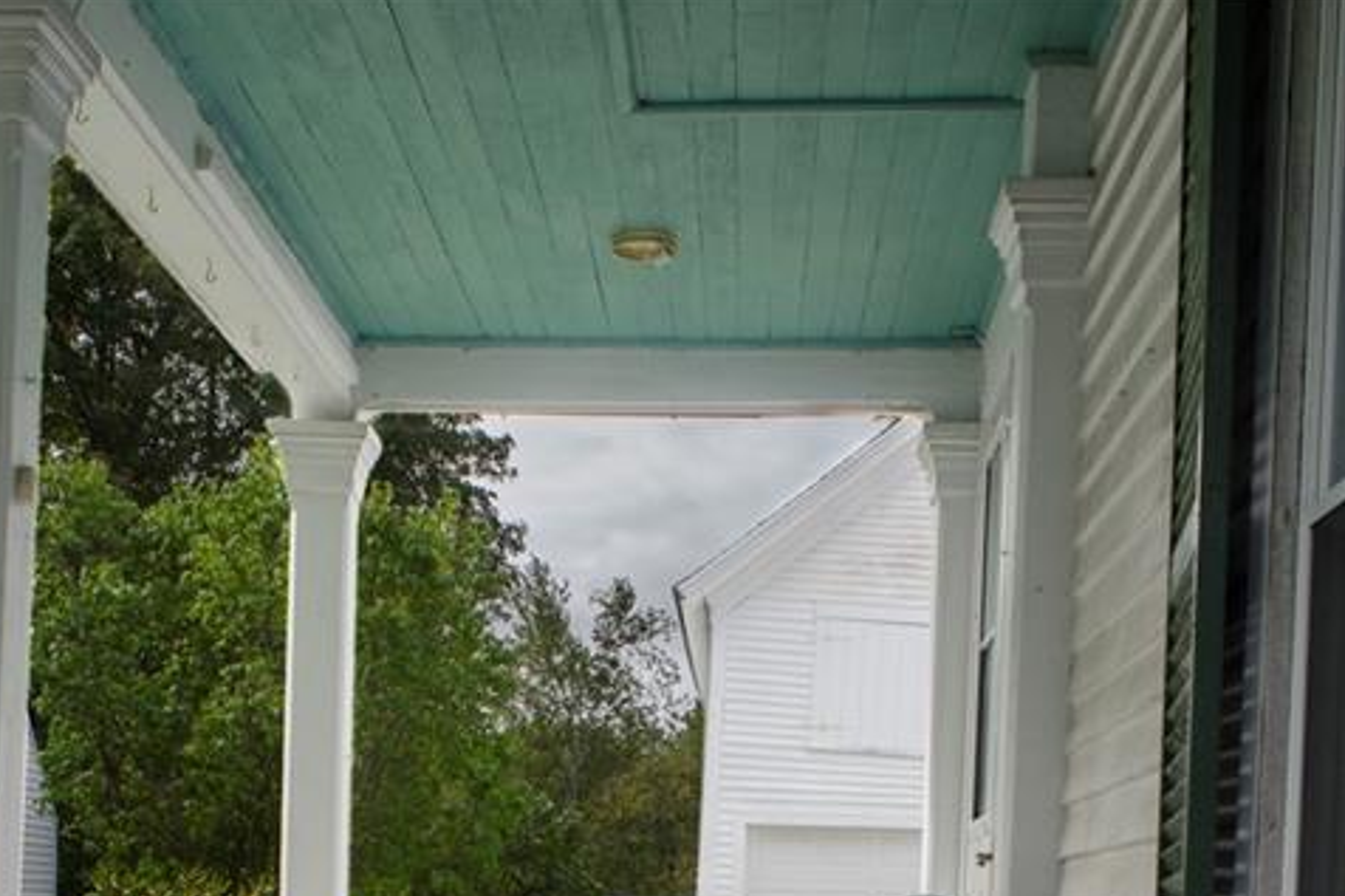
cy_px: 1071
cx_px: 630
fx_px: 2166
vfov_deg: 21.7
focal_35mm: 58
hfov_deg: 34.5
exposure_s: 1/200
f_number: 11
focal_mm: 24
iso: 200
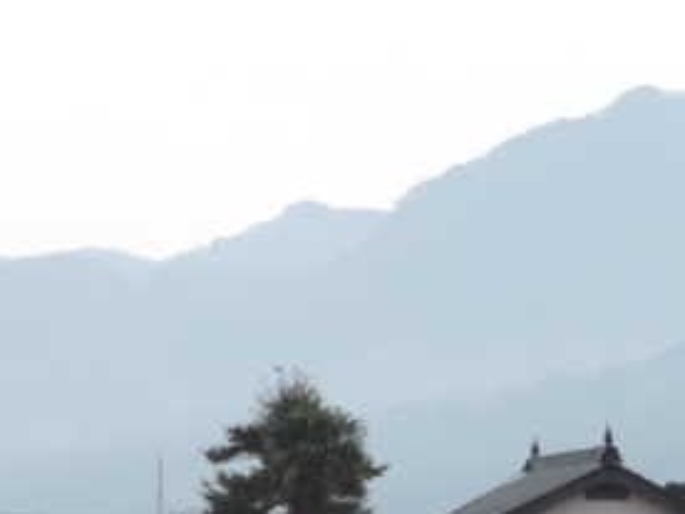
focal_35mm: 261
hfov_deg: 7.6
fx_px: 5165
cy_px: 509
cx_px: 228
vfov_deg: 5.7
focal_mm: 16
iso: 80
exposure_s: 1/250
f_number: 4.1
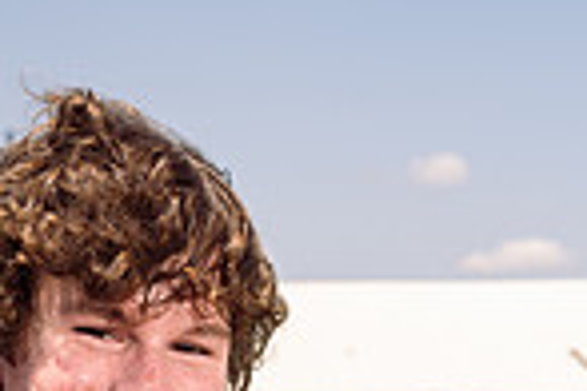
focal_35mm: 132
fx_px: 2152
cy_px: 890
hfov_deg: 15.3
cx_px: 48
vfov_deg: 9.4
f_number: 6.3
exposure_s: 1/250
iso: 50
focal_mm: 43
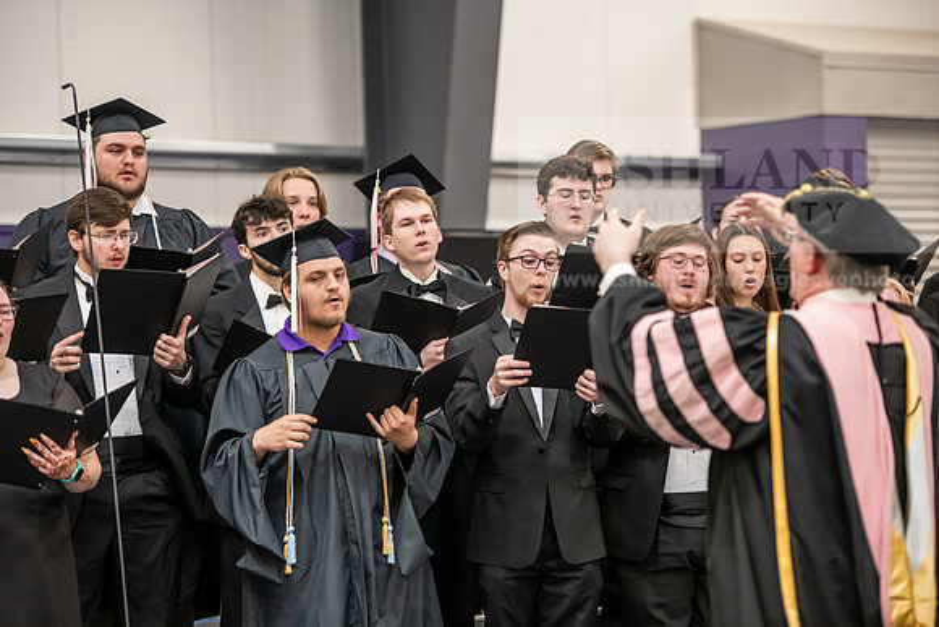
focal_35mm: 112
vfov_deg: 12.2
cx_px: 470
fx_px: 2922
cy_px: 314
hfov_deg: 18.3
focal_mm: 112
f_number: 3.2
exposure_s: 1/200
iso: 3200
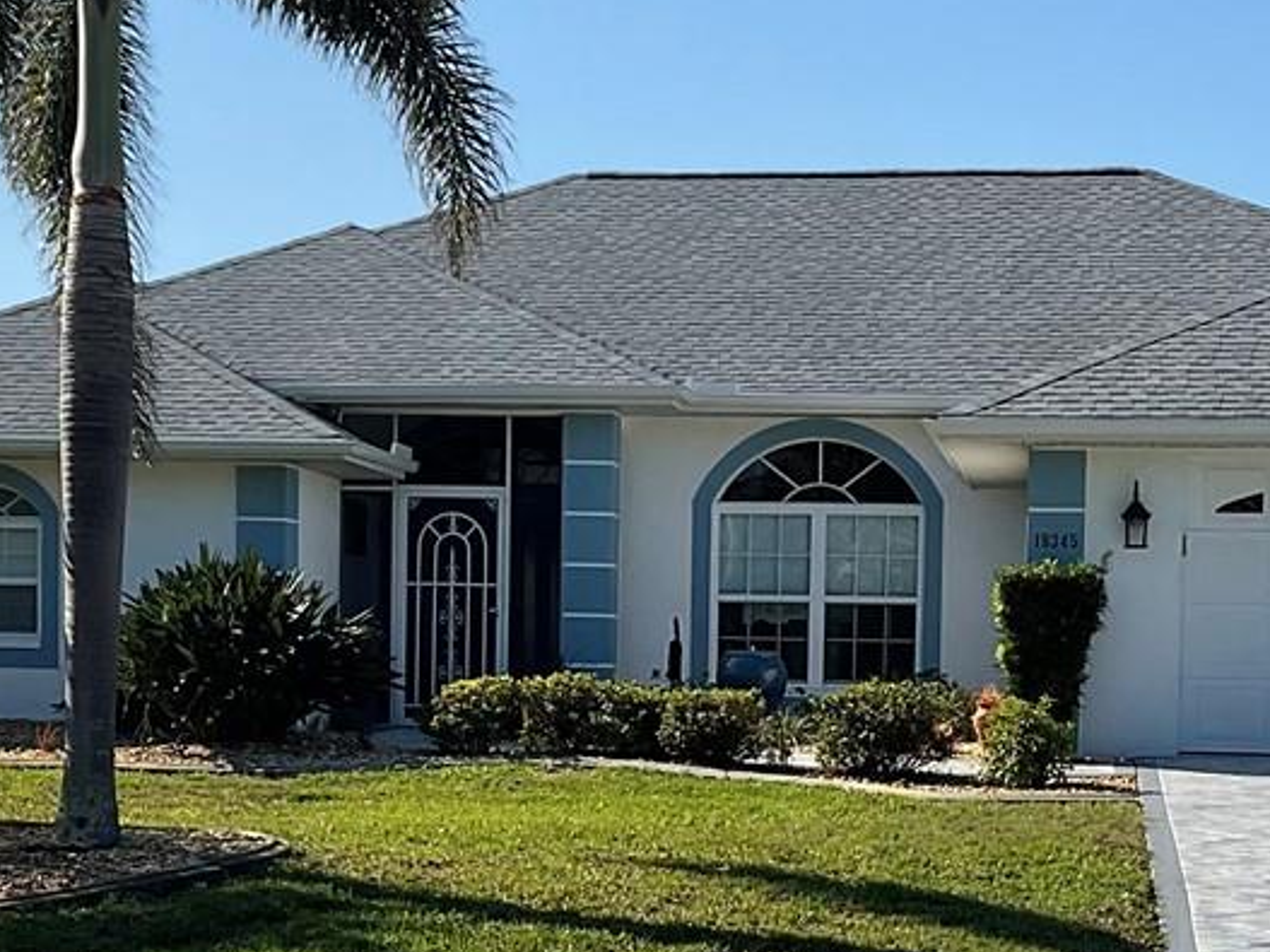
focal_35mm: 88
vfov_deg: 16.6
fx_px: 3228
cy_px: 853
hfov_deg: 22.2
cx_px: 711
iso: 16
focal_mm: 3
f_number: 1.8
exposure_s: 1/2667
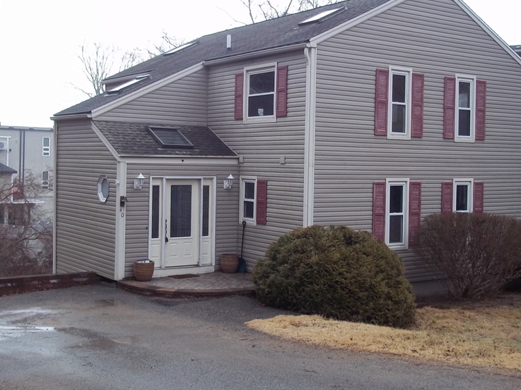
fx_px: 722
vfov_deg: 30.3
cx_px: 276
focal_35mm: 48
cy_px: 181
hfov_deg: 39.6
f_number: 3.1
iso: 80
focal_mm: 6.5
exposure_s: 1/320
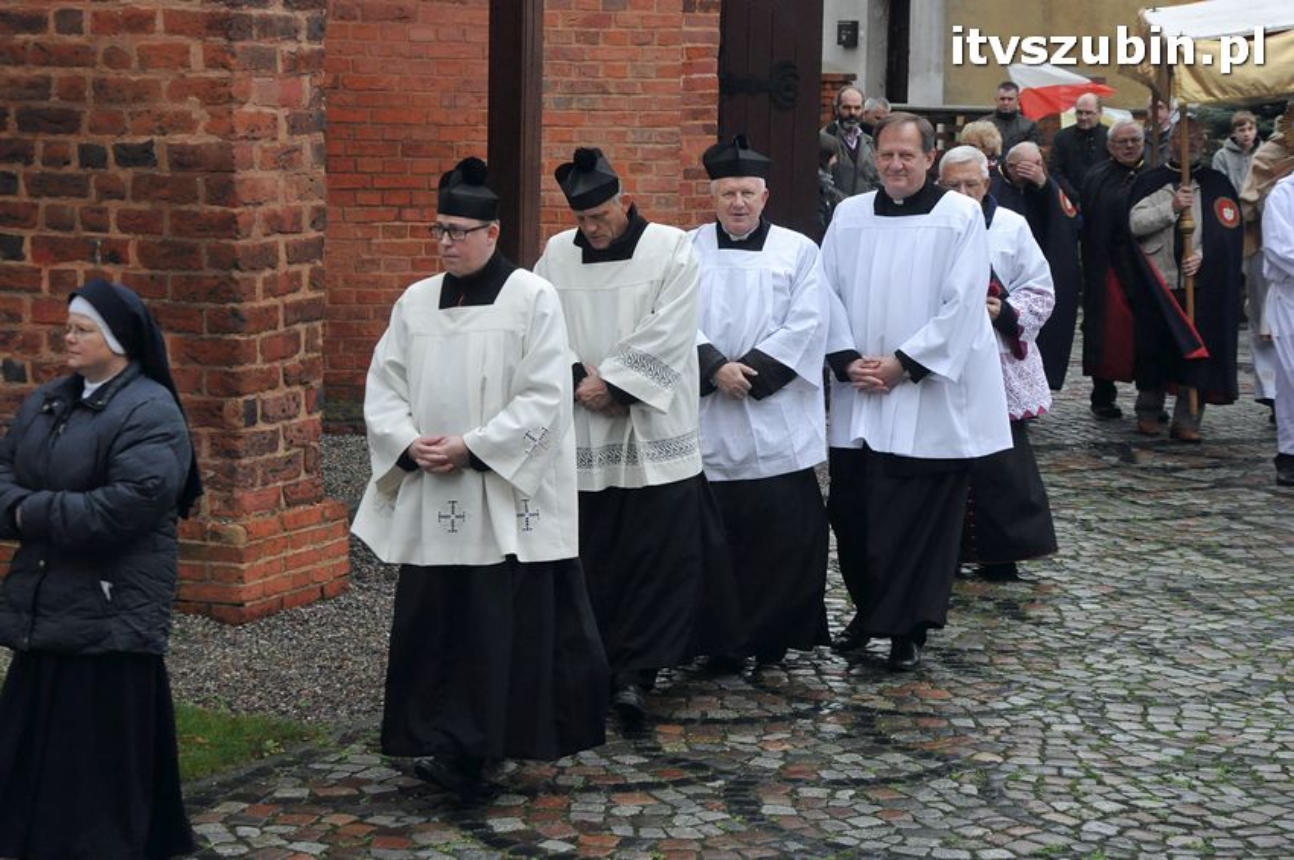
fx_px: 2801
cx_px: 647
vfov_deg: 17.5
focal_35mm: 78
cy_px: 430
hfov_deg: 26.0
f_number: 8
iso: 1600
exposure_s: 1/250
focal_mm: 52
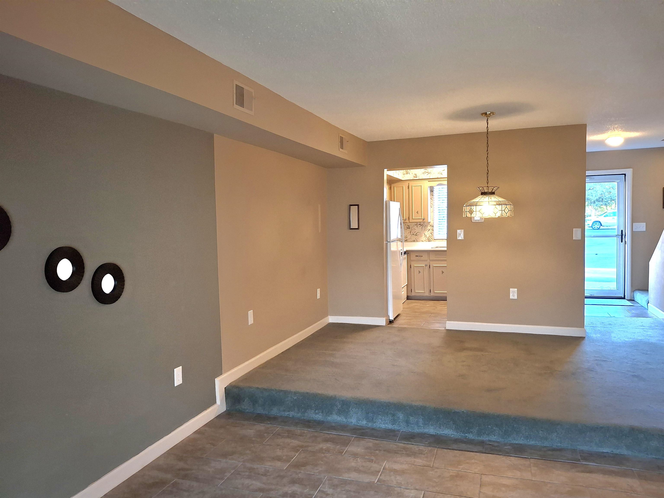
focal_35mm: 25
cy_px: 249
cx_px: 332
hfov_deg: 69.4
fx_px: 480
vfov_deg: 54.9
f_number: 1.8
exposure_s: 1/60.2
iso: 320
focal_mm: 4.69
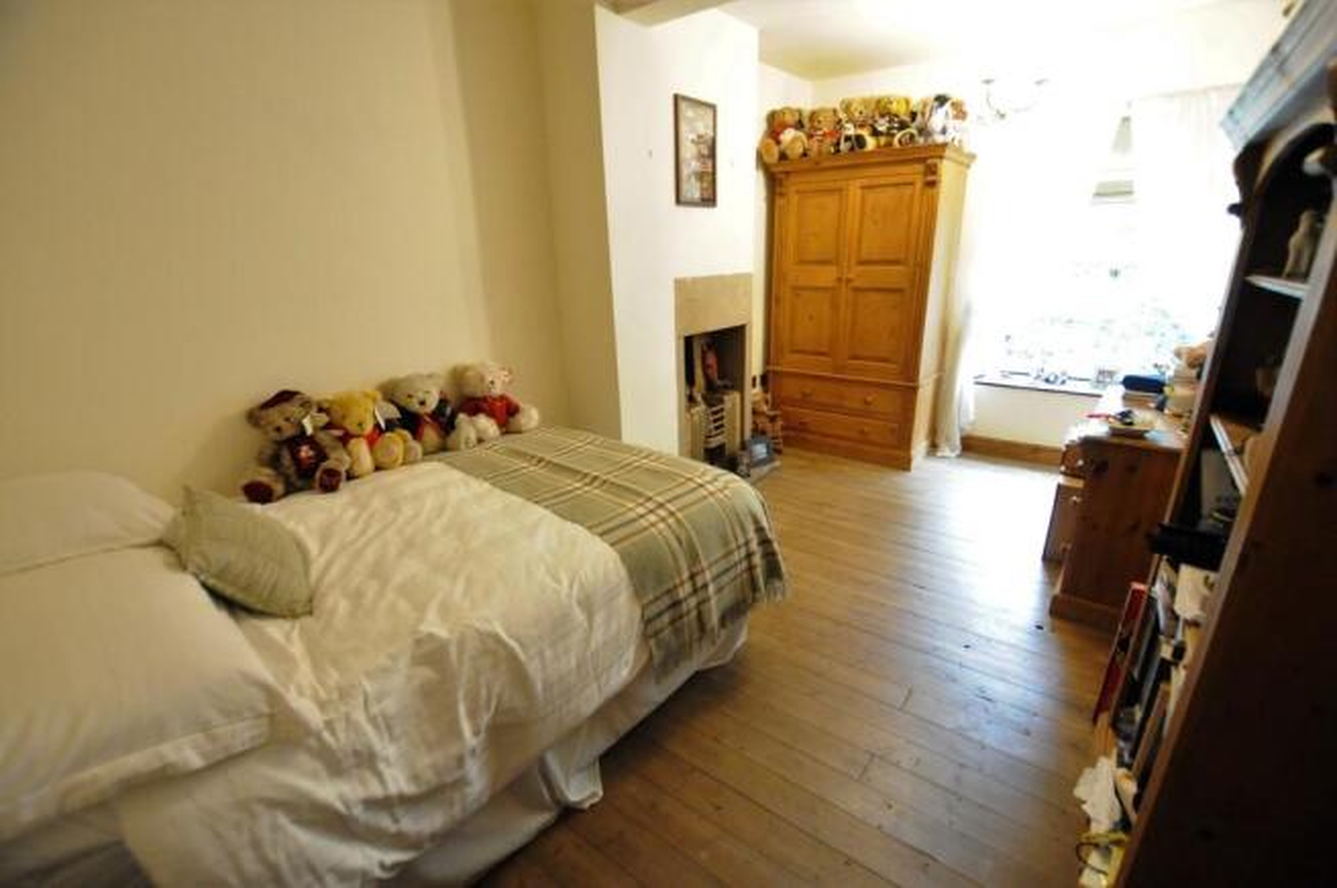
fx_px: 557
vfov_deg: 77.2
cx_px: 668
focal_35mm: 15
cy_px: 444
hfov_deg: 100.4
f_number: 3.5
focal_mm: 10
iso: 3200
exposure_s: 1/25
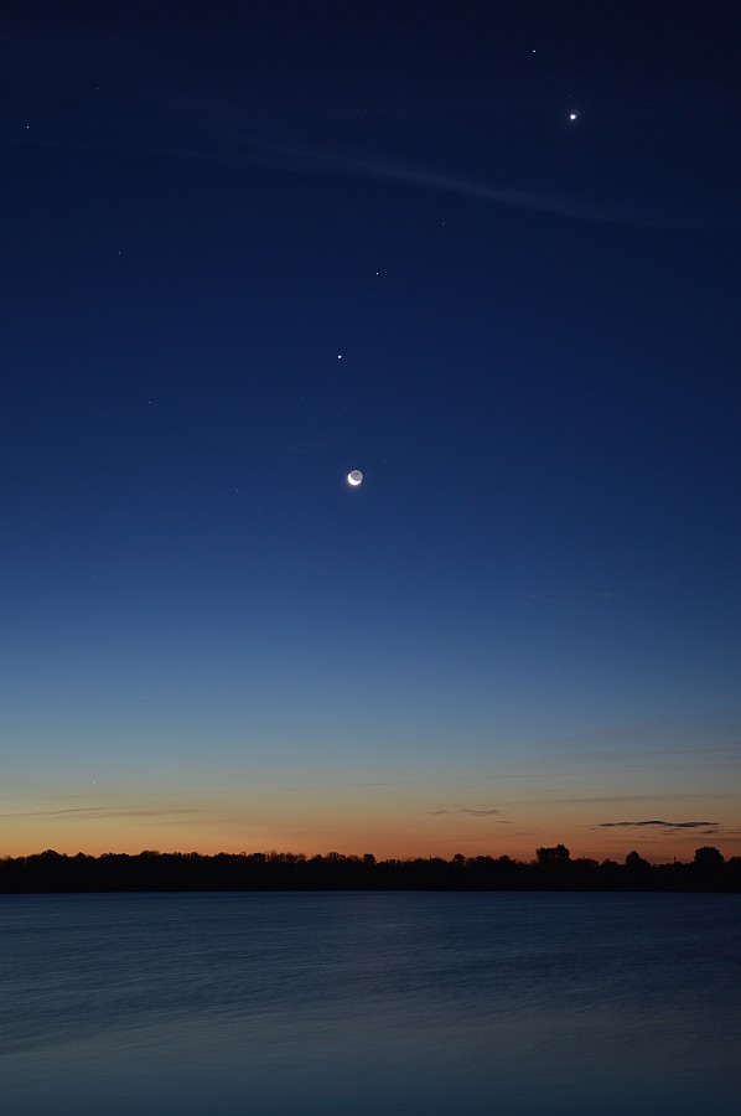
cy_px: 558
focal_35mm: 48
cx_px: 370
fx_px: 1485
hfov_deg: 28.0
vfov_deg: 41.2
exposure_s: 10
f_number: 4
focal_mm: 32
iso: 100
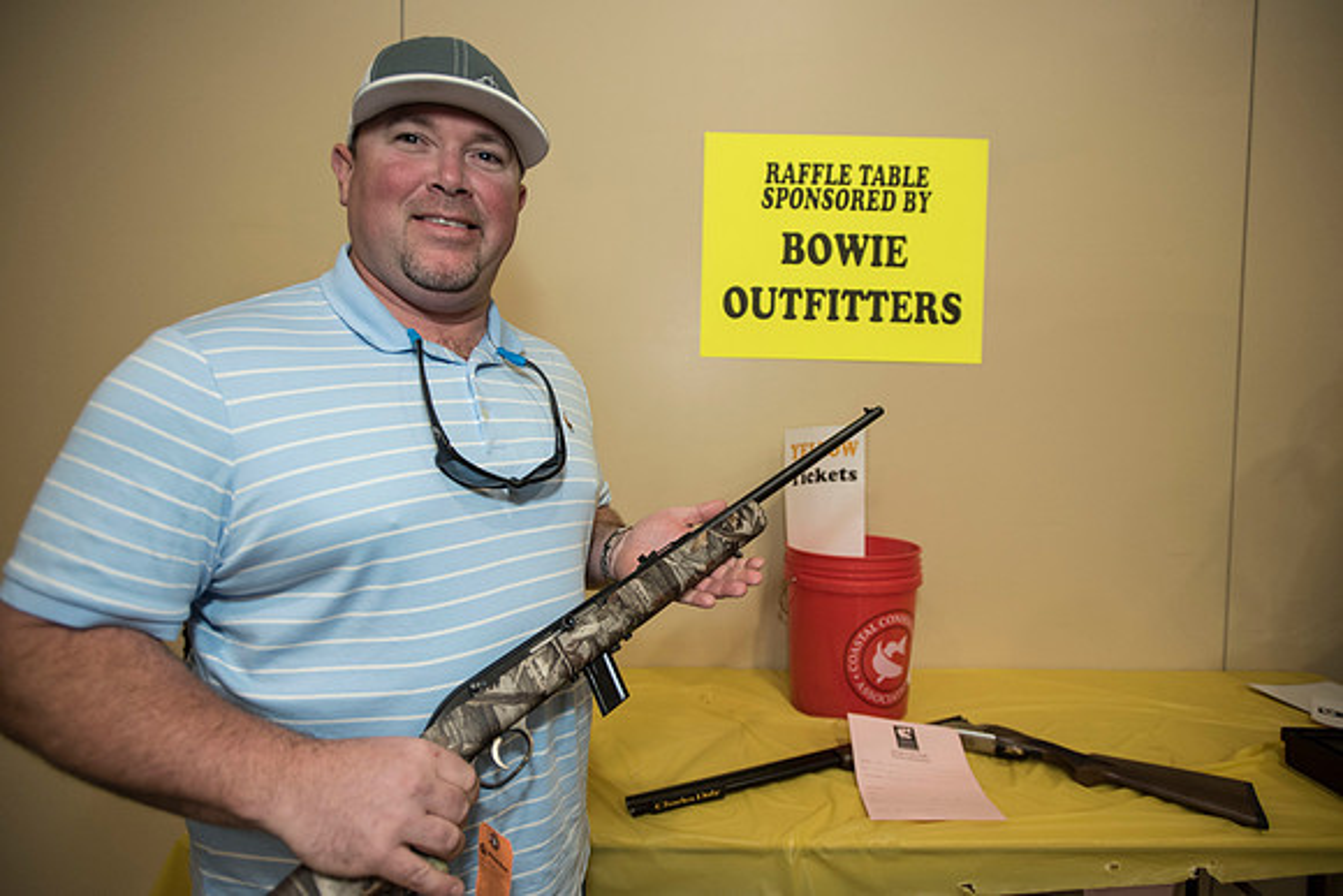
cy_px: 448
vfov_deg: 64.6
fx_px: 709
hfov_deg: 86.9
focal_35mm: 19
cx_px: 672
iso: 1250
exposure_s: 1/160
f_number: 2.8
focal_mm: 19
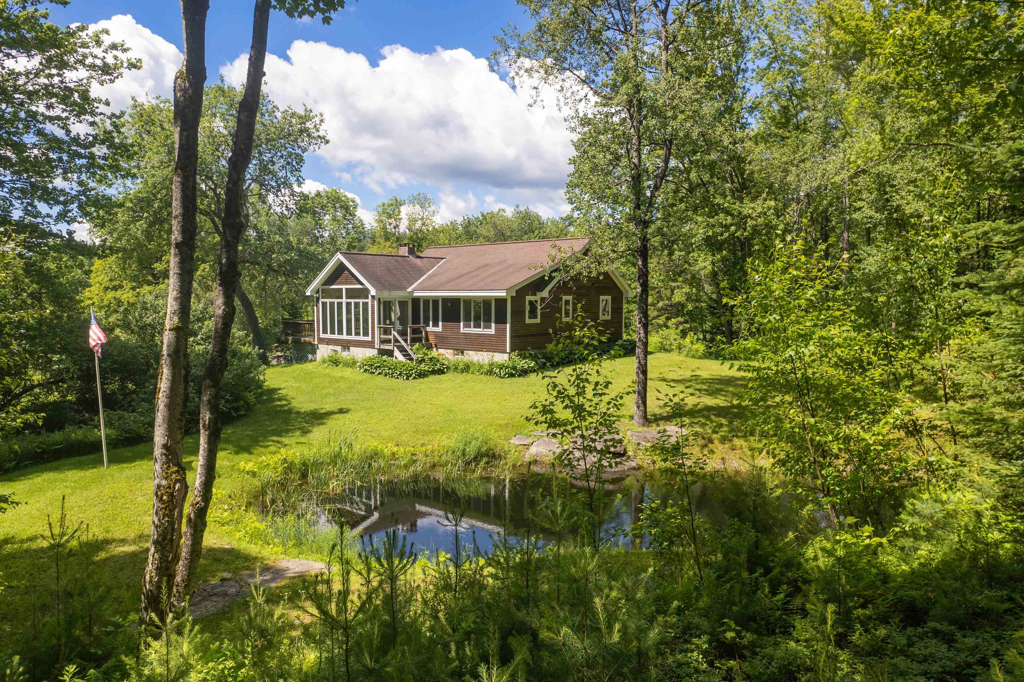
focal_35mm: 24
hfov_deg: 73.7
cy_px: 335
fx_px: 682
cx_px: 477
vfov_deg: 53.1
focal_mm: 8.38
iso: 100
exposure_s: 1/160
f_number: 2.8
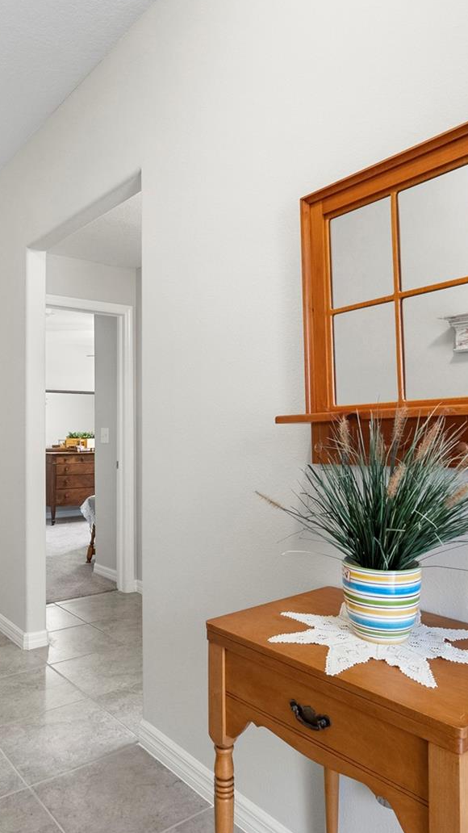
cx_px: 194
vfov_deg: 71.9
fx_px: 574
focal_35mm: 26
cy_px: 420
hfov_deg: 44.2
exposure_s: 1/5
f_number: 9
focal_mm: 16
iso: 2000
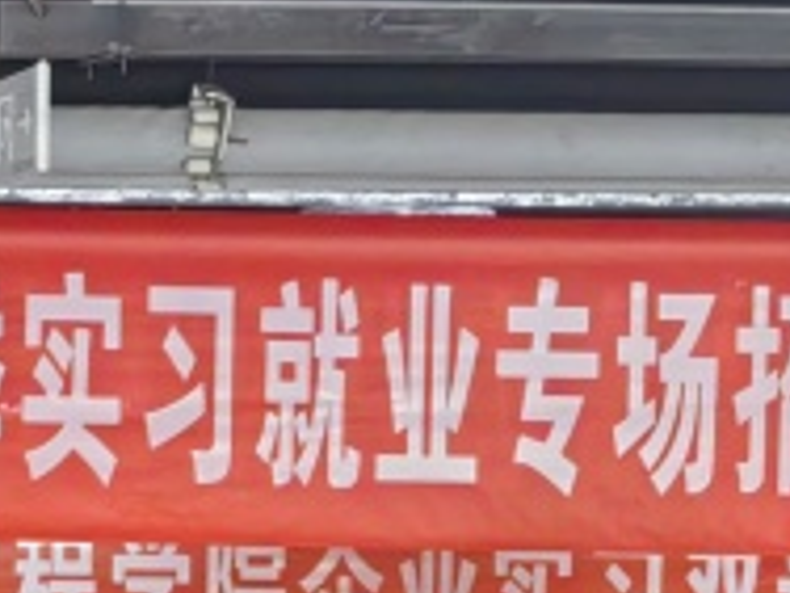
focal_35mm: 230
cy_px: 929
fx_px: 5249
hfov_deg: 8.6
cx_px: 55
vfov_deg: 6.4
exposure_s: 1/99
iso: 100
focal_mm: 5.52
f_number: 1.9
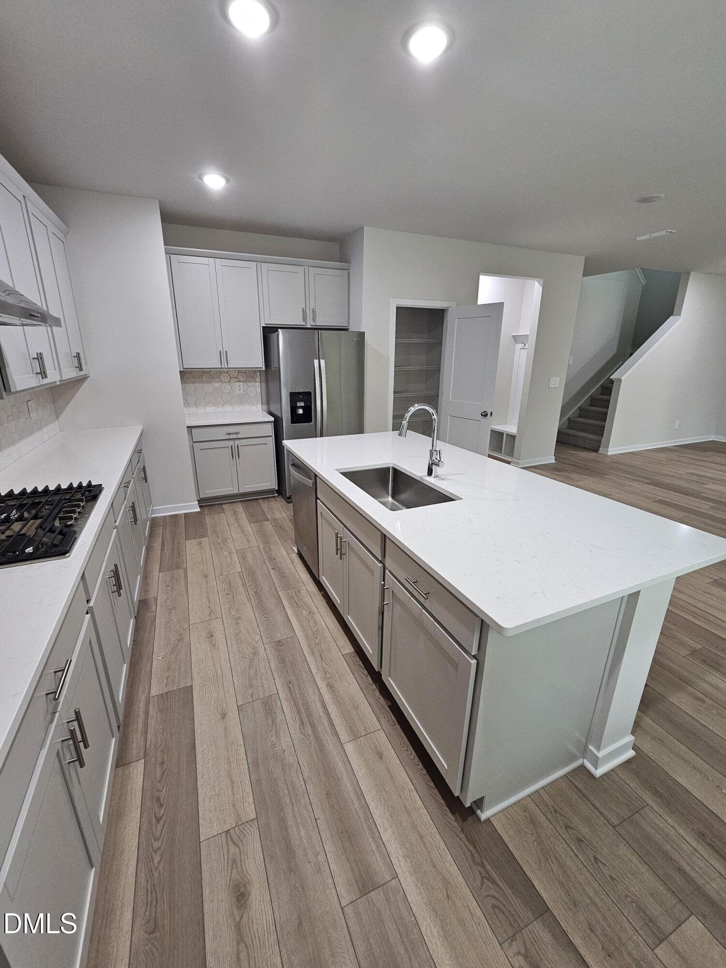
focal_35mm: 13
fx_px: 364
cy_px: 484
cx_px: 363
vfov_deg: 106.2
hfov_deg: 89.9
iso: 160
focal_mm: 2.2
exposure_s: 1/60
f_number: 2.2
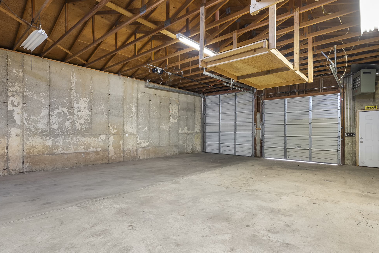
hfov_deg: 89.8
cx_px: 205
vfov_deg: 67.4
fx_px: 190
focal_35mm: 18
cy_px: 131
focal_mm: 14
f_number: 9
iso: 640
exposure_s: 1.3
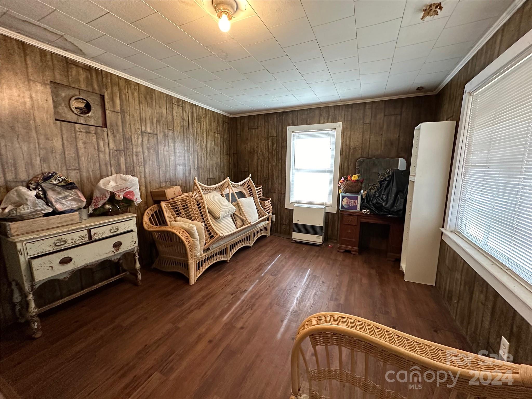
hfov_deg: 102.1
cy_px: 200
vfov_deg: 85.7
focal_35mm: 14
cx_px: 266
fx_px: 215
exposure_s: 1/60
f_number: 2.2
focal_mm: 2.22
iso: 500
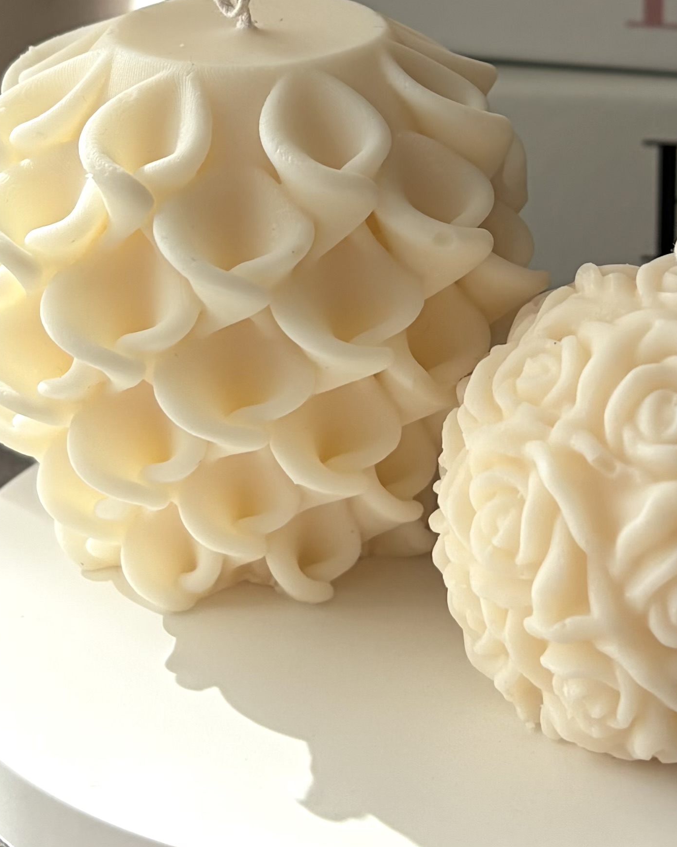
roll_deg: +0.2
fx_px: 2079
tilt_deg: -15.7
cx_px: 450
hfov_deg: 18.4
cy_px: 56
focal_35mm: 83
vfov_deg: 22.4
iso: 50
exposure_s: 1/1117
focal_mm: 5.96
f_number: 1.6
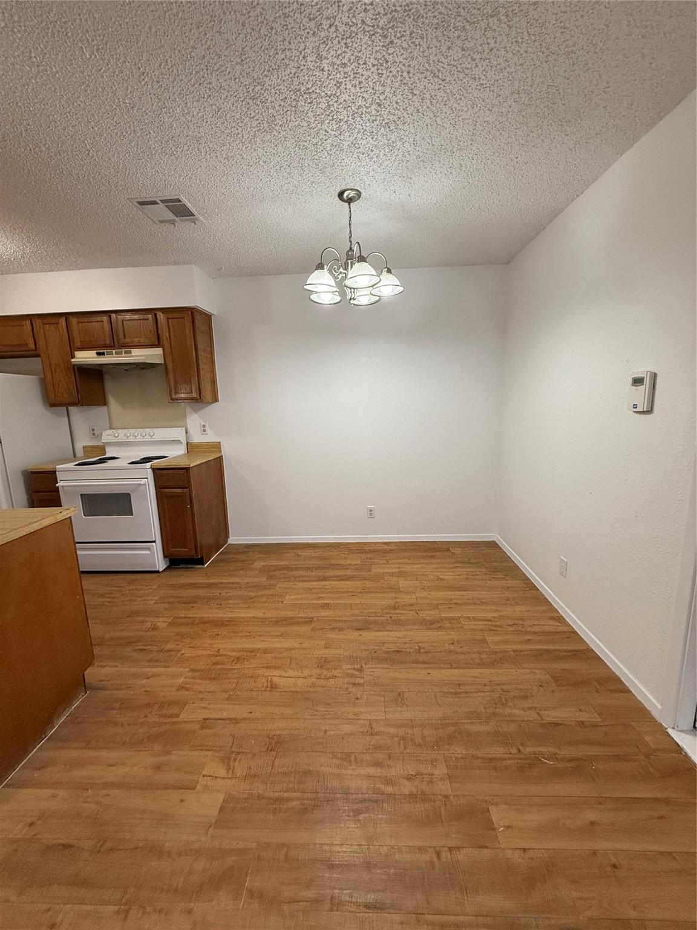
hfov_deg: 85.7
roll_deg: +1.4
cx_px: 348
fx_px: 376
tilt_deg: -9.5
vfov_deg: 102.1
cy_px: 465
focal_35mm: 14
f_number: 2.2
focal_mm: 2.22
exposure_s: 1/120
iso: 250
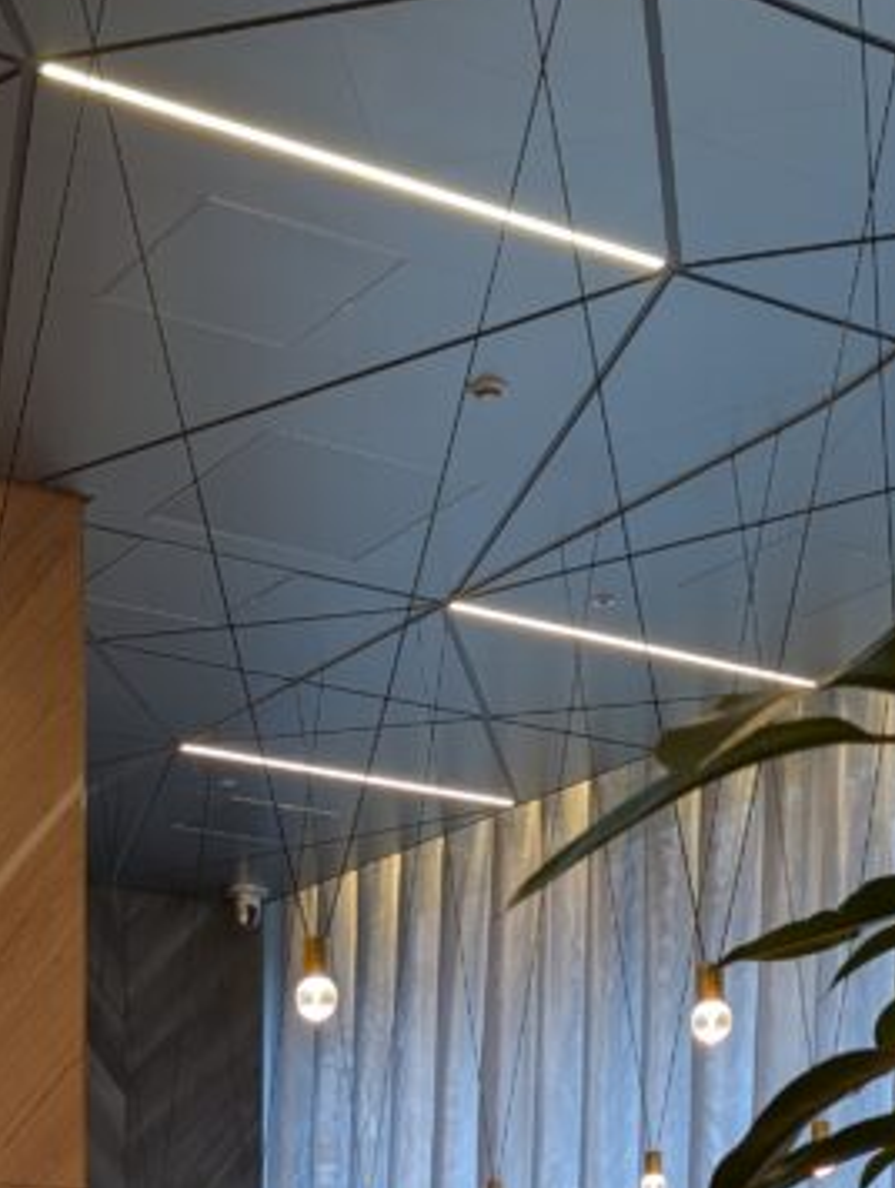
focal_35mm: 69
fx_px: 2373
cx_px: 255
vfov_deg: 24.5
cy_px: 1548
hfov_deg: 21.2
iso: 22
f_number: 1.68
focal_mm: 6.9
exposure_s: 1/23.8
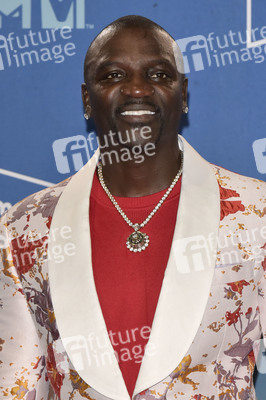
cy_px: 200
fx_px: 1832
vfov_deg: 12.5
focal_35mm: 165
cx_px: 133
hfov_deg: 8.3
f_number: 6.3
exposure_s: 1/250
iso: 1600
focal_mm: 165
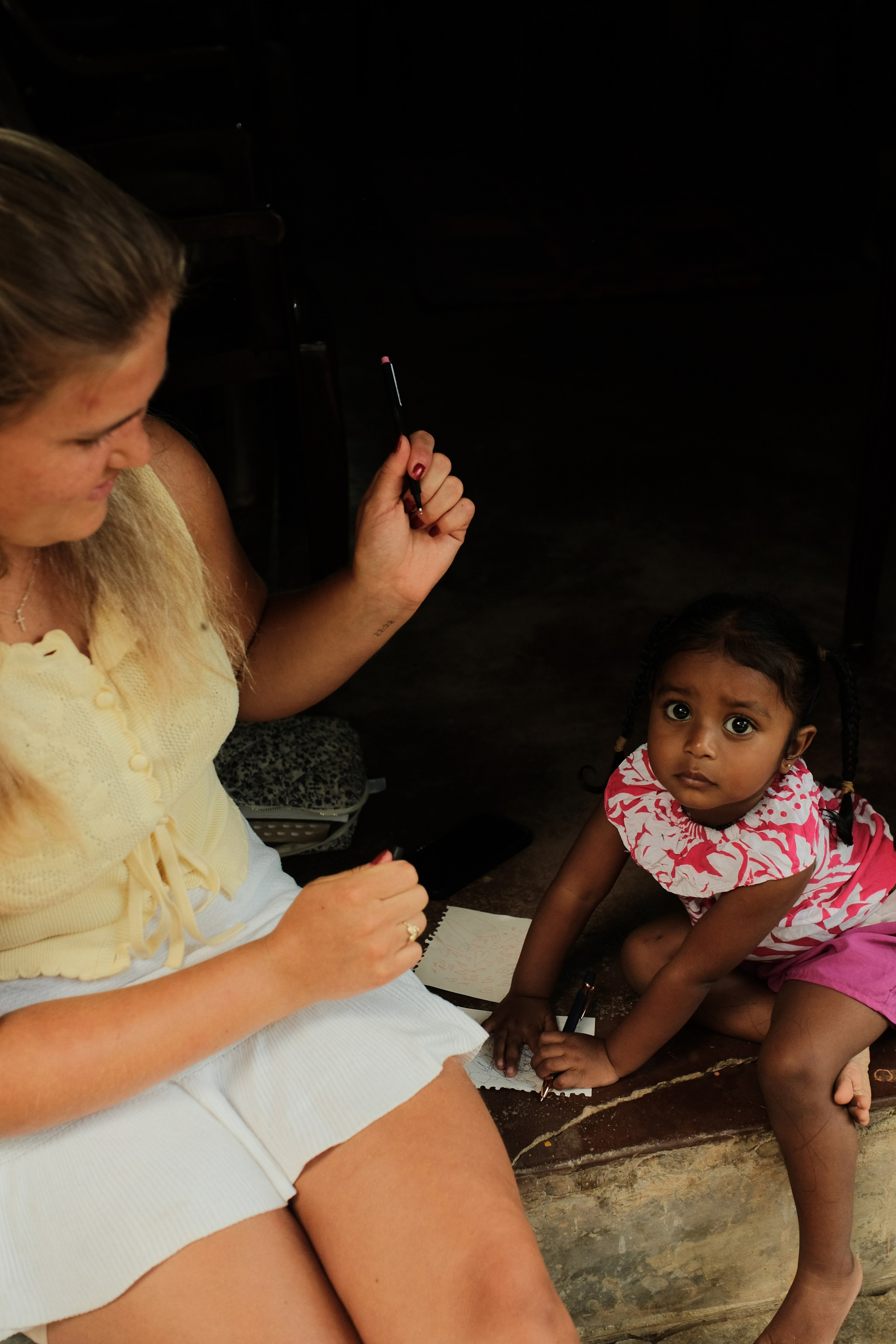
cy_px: 673
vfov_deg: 45.4
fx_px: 1605
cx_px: 449
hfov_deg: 31.2
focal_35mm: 43
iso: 800
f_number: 2.5
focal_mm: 25
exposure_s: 1/250
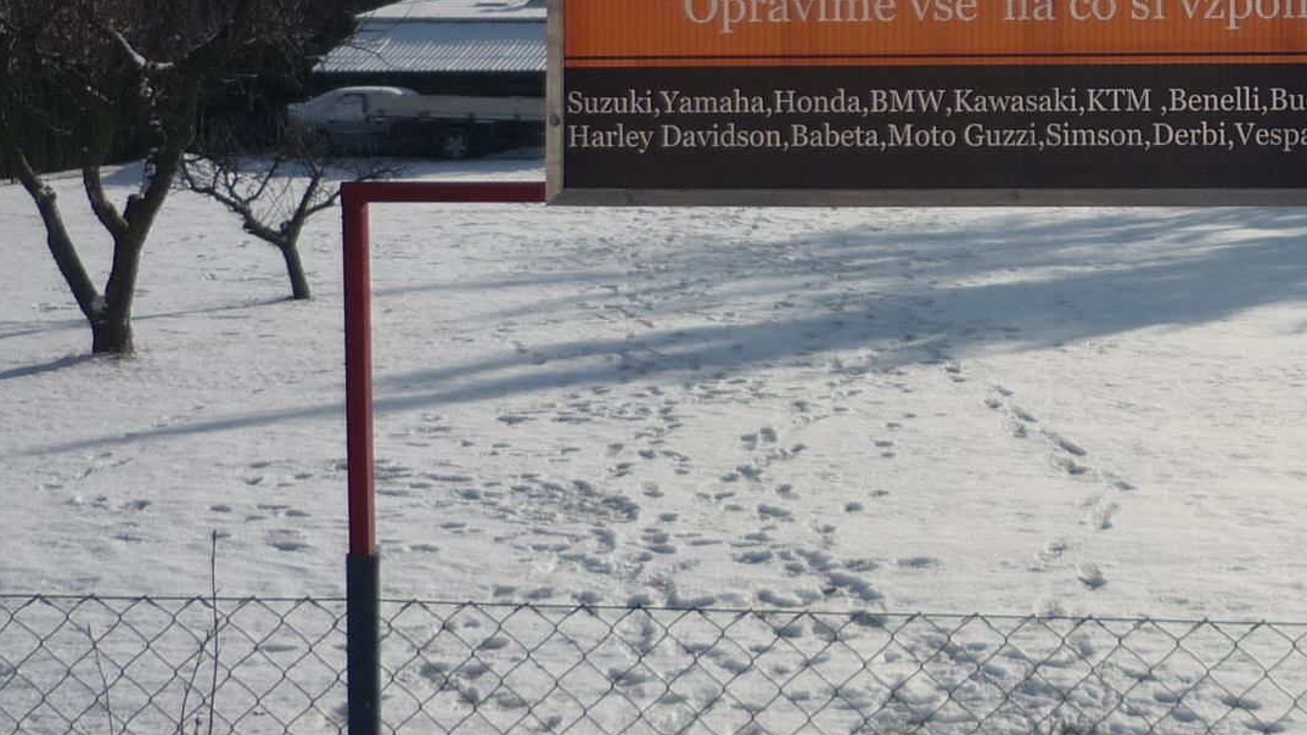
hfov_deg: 25.2
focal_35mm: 81
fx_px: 2807
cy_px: 67
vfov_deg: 14.8
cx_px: 1239
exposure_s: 1/500
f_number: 8
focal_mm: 5.5
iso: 100
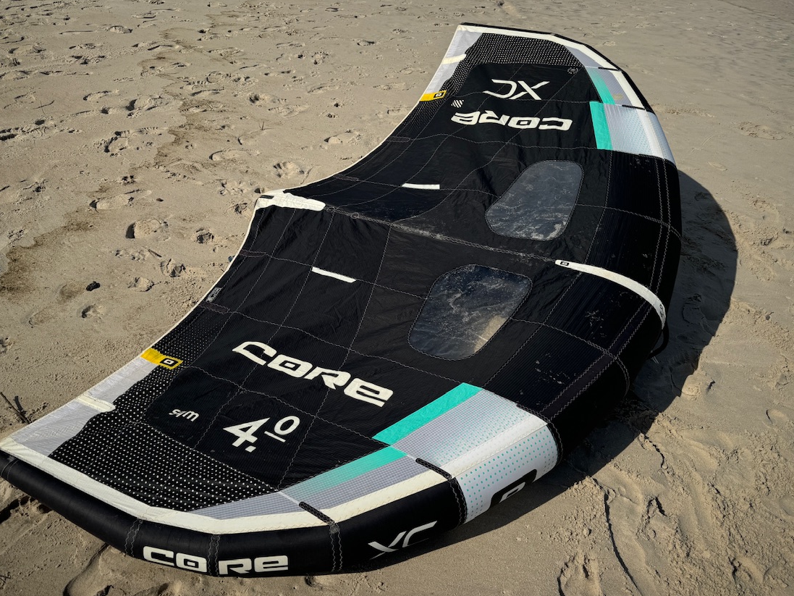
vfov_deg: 49.7
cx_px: 377
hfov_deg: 63.4
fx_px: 642
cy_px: 287
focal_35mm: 28
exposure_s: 1/7937
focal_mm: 6.76
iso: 80
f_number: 1.78
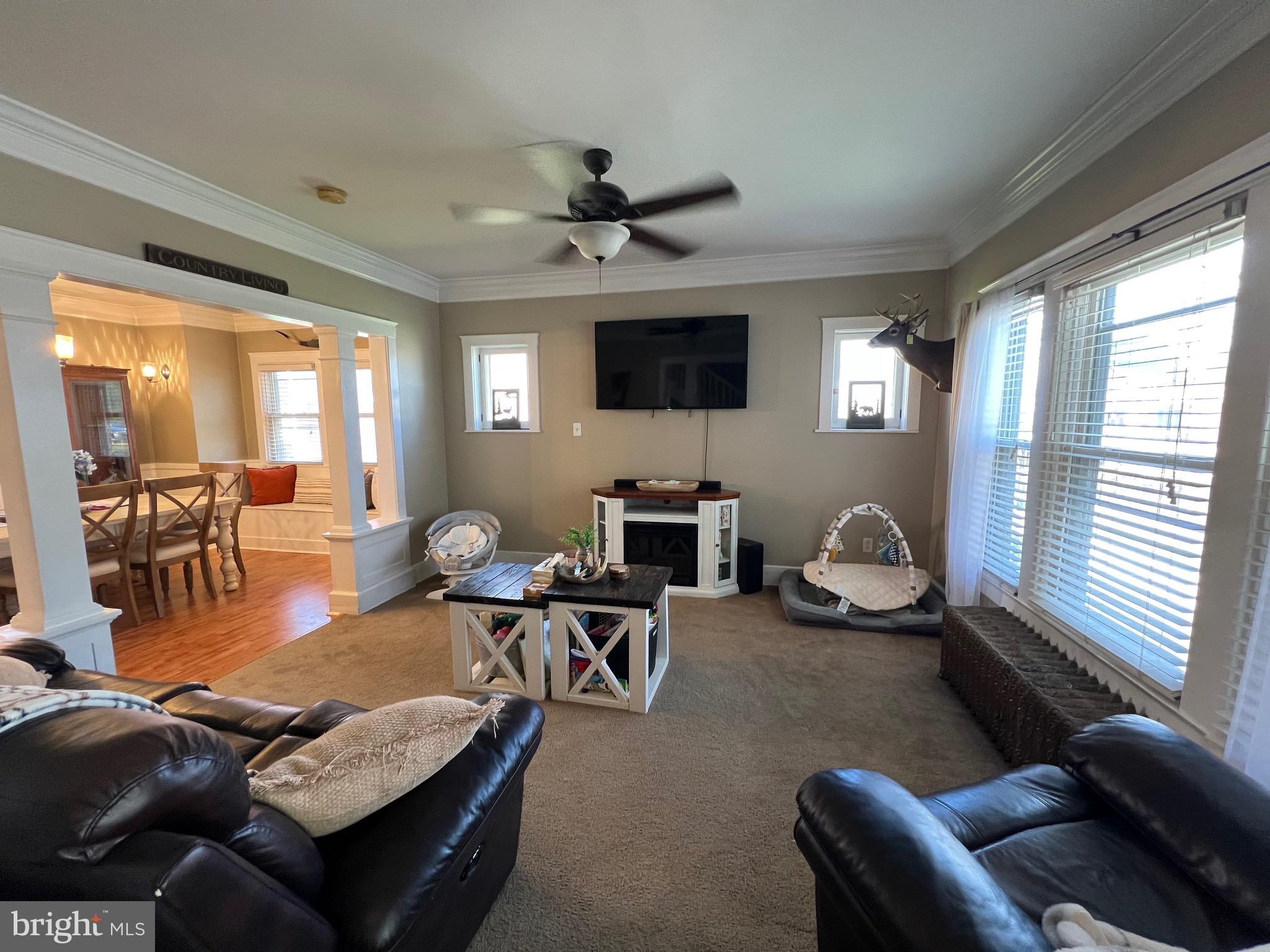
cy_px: 476
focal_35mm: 13
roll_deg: +0.2
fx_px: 477
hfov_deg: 106.2
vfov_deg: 89.9
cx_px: 635
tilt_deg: -8.2
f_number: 1.8
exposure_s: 1/60
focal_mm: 1.57
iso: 250
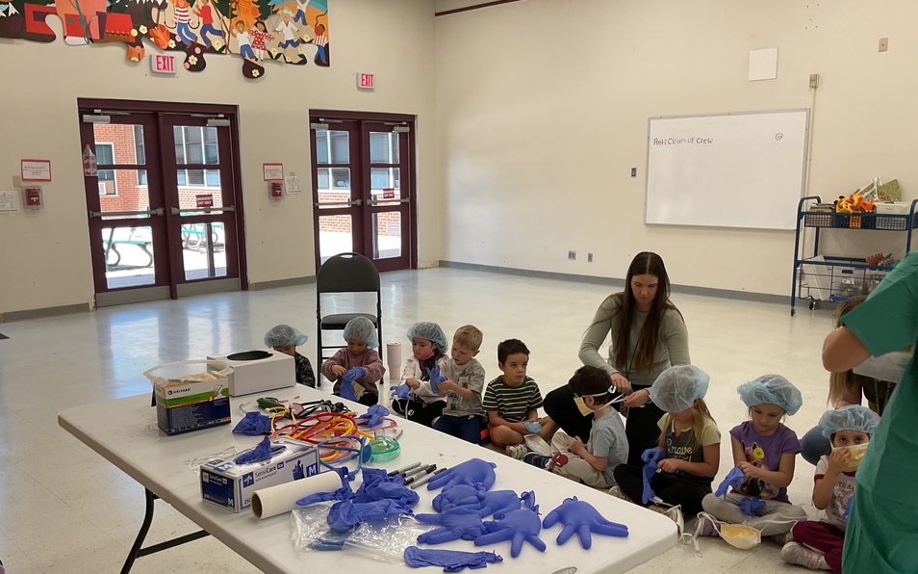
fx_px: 826
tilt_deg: -10.3
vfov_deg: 38.2
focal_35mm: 33
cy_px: 325
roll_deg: +0.2
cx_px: 432
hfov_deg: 58.1
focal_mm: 3
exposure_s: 1/60
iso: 40
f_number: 1.8
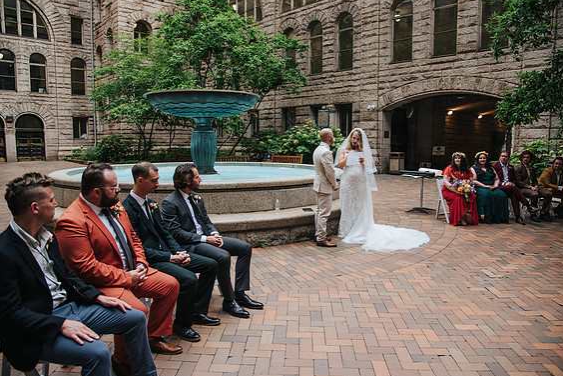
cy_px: 184
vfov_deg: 51.3
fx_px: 391
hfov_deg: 71.5
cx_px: 288
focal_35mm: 25
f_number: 4
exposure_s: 1/500
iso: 360
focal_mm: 24
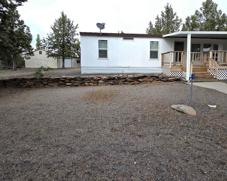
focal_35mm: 17
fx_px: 114
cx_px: 136
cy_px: 73
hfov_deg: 88.5
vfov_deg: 76.2
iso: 40
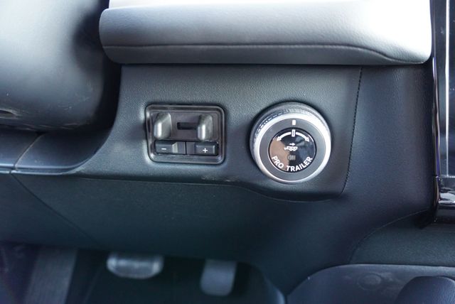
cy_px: 152
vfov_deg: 53.2
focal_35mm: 24
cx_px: 228
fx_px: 304
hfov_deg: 73.7
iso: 2000
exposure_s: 1/60
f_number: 3.5
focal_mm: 16
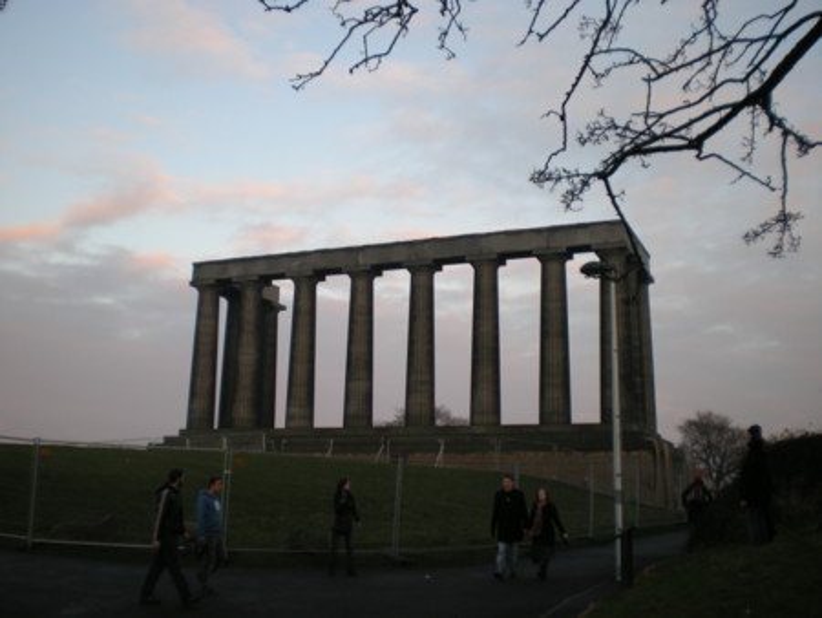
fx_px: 903
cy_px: 309
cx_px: 411
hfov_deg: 49.0
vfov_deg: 37.8
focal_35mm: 38
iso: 64
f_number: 3.1
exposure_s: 1/85.6
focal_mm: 6.3
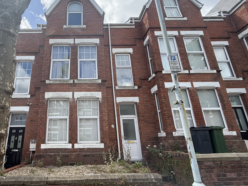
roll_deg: +1.1
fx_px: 143
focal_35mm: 20
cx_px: 87
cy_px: 98
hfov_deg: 79.6
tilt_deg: +18.5
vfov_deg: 65.9
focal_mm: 2.22
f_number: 2.2
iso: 50
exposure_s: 1/751
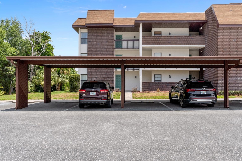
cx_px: 125
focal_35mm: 27
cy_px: 79
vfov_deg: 48.7
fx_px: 178
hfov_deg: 68.3
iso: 320
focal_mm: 17
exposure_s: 1/800
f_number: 9
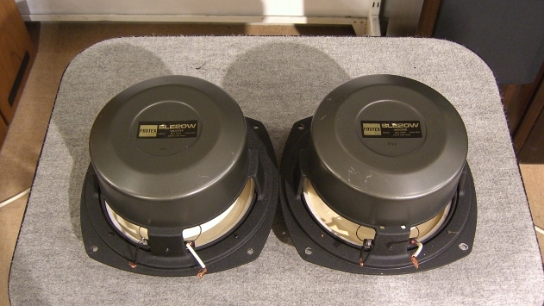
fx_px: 606
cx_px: 273
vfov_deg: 28.3
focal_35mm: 42
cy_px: 165
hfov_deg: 48.4
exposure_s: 1/13
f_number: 2.8
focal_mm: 7.9
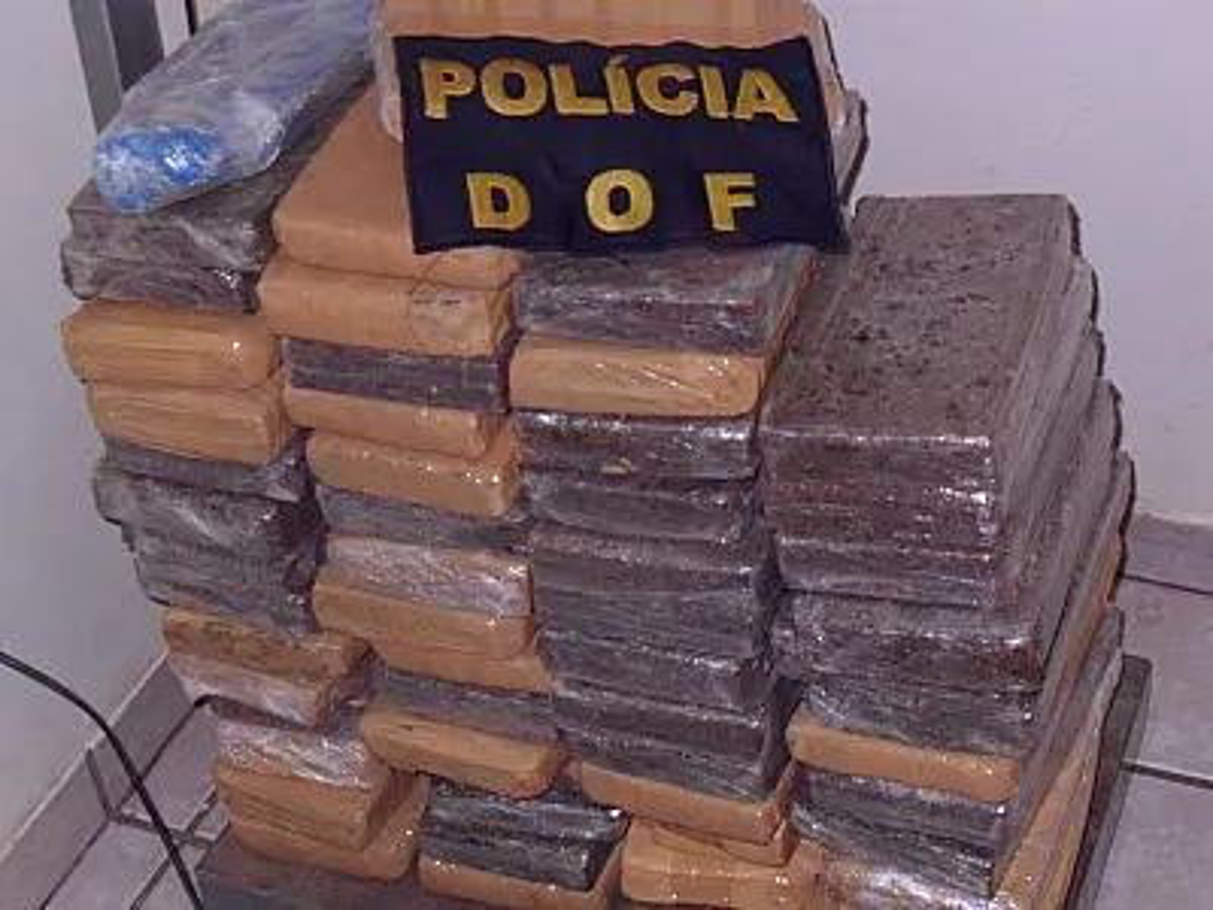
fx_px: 1226
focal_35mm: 35
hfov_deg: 52.6
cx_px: 606
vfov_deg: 40.7
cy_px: 455
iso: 200
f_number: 3
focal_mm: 6.3
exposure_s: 1/45
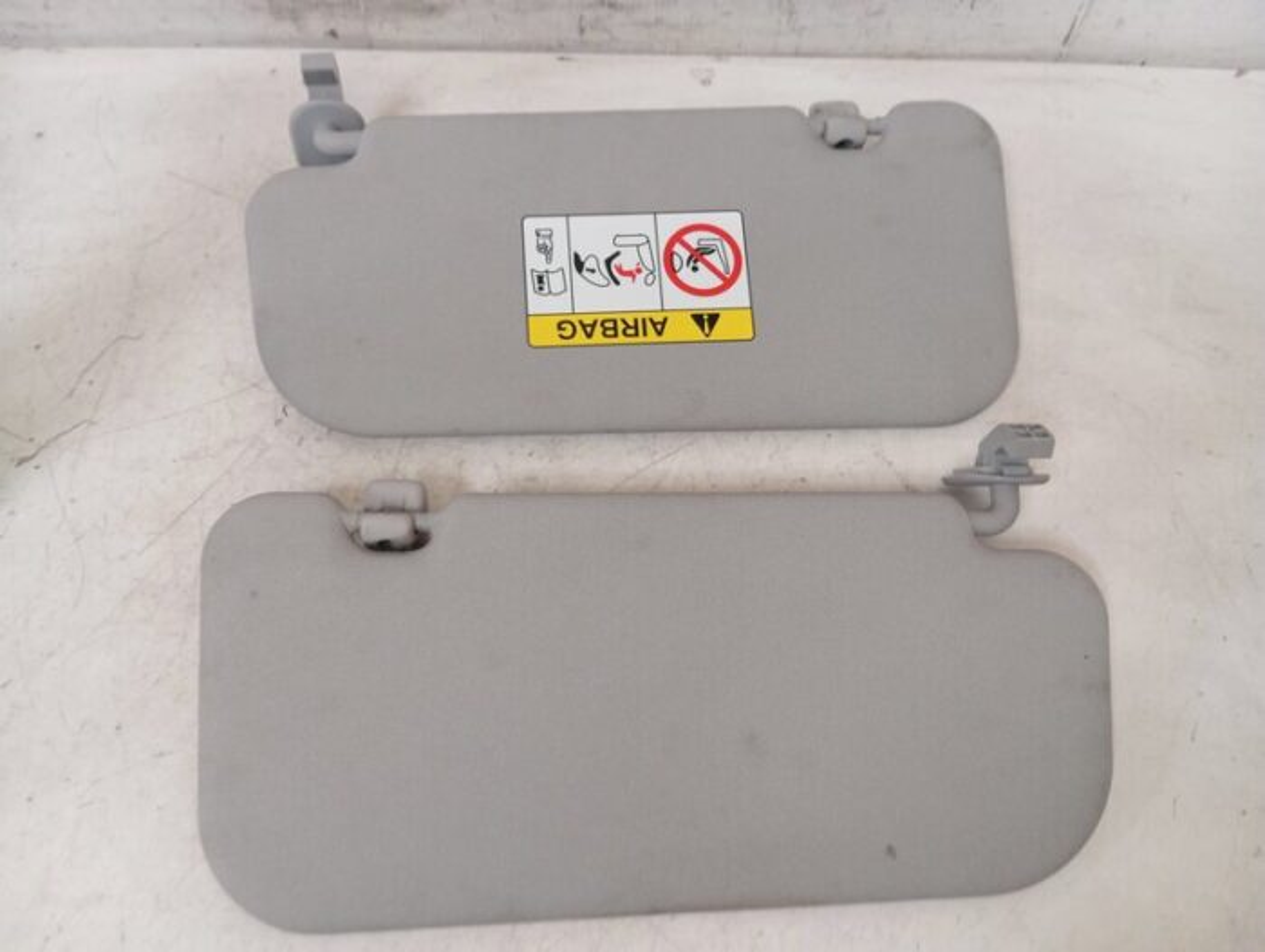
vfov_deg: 49.9
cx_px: 632
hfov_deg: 63.4
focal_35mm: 28
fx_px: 1025
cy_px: 476
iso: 245
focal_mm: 4.22
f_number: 1.8
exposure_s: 1/33.3
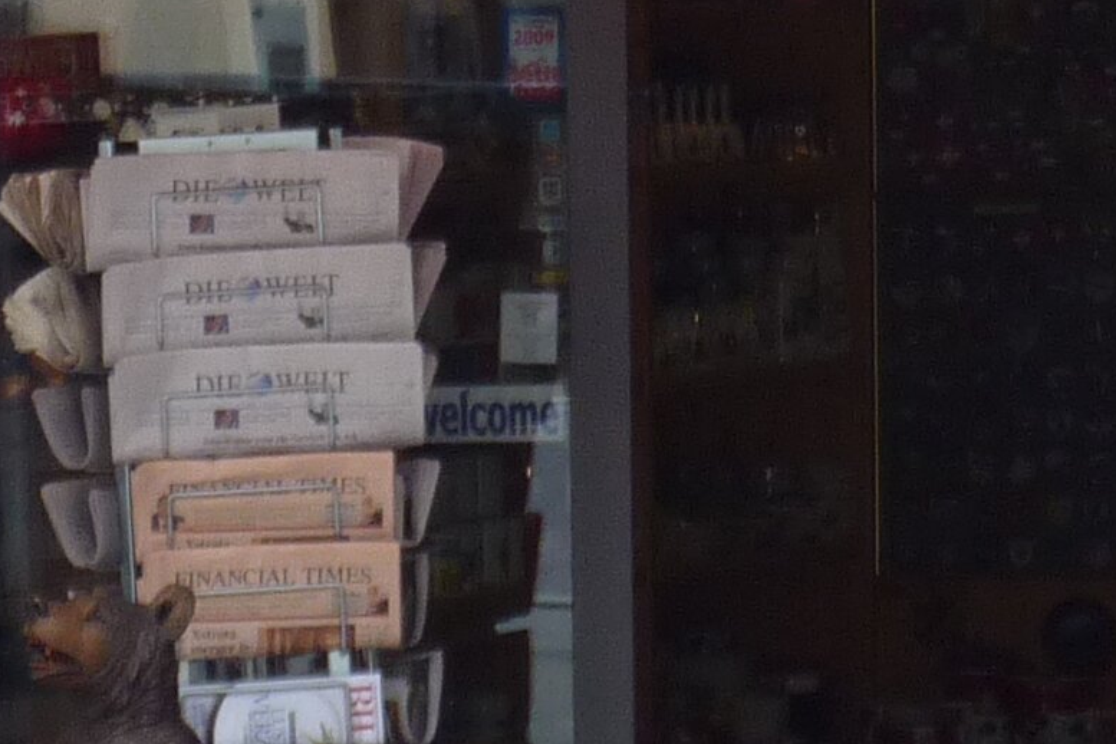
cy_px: -49
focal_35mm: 508
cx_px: 1456
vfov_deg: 2.7
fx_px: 15747
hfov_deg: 4.0
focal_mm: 17
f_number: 4.3
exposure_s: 1/250
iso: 100
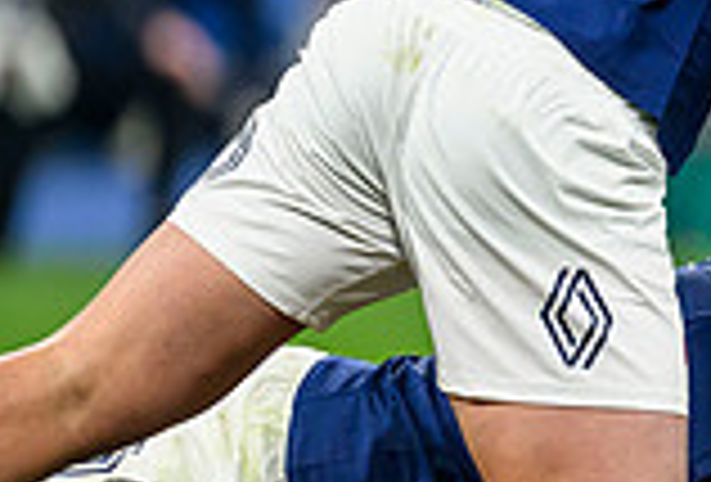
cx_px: 1197
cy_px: -1
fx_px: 32447
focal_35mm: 1635
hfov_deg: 1.3
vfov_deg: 0.9
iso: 3200
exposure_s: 1/2500
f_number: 2.8
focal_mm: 400
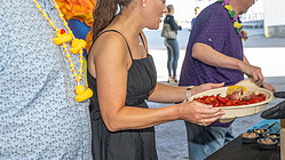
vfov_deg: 19.7
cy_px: 75
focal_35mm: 61
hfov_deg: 34.2
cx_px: 172
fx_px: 461
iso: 140
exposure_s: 1/125
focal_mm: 25
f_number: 2.8
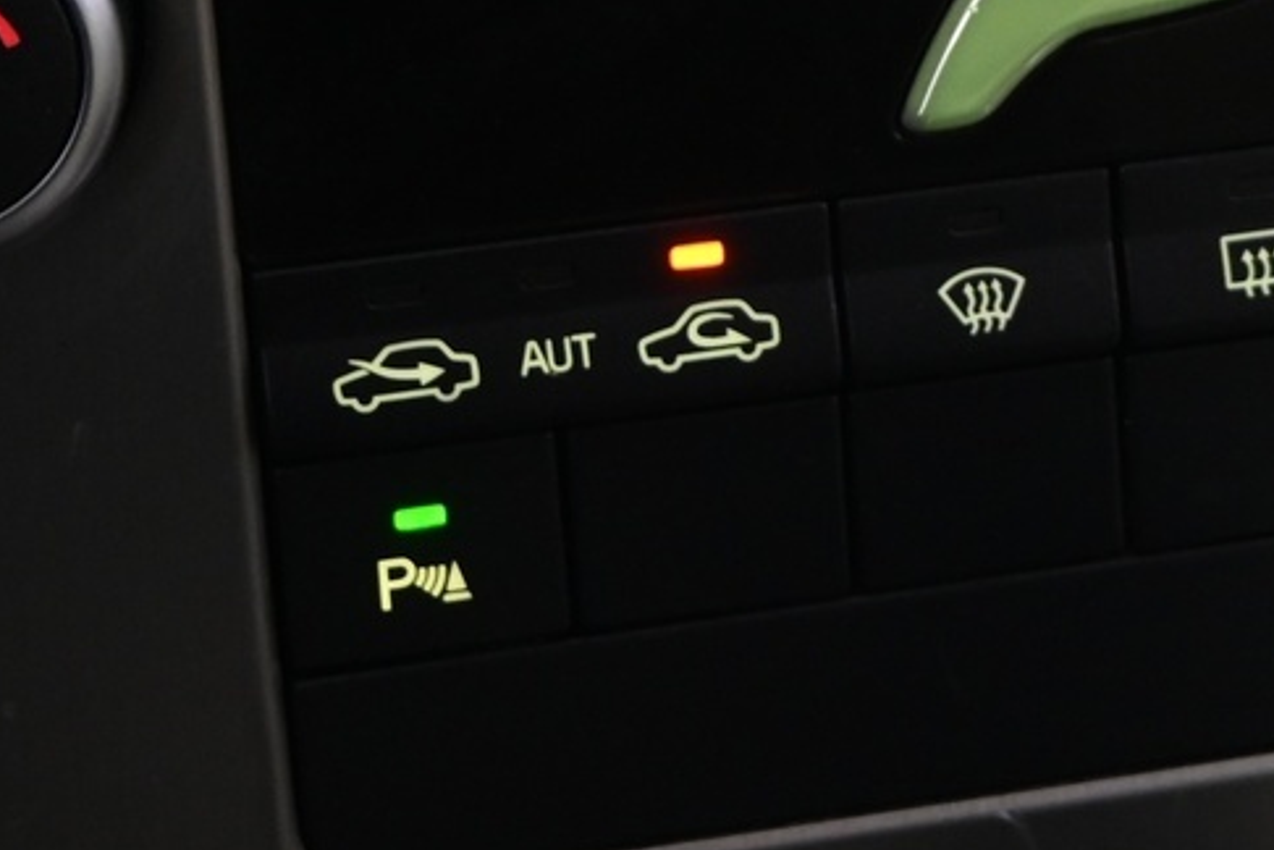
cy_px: -328
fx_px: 4335
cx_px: 1004
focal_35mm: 122
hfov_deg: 16.6
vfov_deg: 10.9
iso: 1000
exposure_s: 1/6
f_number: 4.2
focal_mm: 24.5
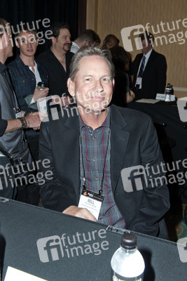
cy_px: 140
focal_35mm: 34
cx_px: 94
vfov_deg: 55.8
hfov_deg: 38.9
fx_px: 265
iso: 500
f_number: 6.3
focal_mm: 34
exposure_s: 1/320
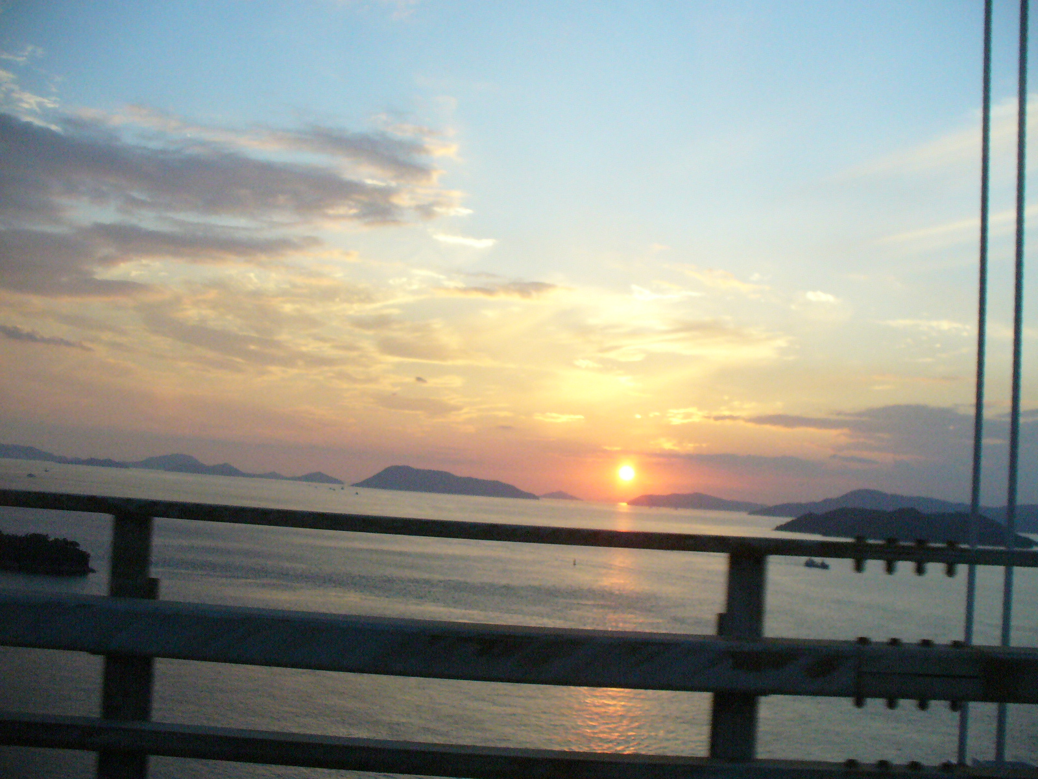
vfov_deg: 38.7
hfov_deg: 50.1
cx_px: 519
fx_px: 1109
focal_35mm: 37
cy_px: 390
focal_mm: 6.1
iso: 400
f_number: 2.8
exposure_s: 1/1300
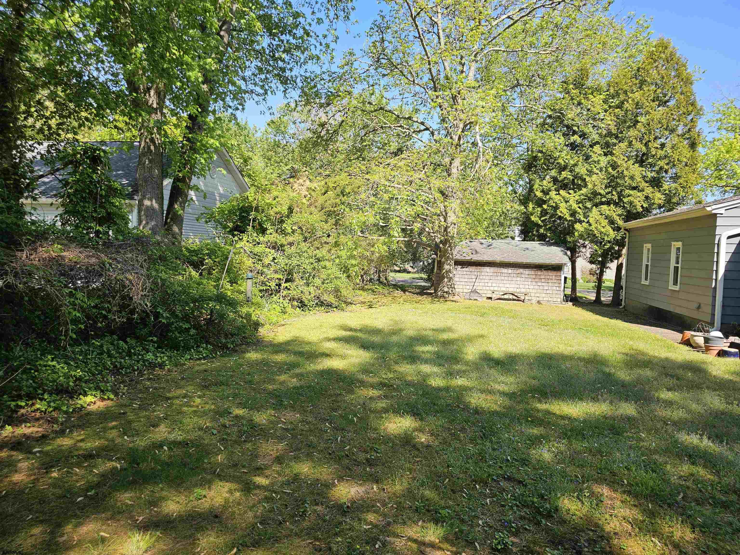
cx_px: 370
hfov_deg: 73.9
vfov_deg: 58.9
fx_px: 492
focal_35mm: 23
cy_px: 278
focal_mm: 6.3
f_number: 1.7
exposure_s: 1/262
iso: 10
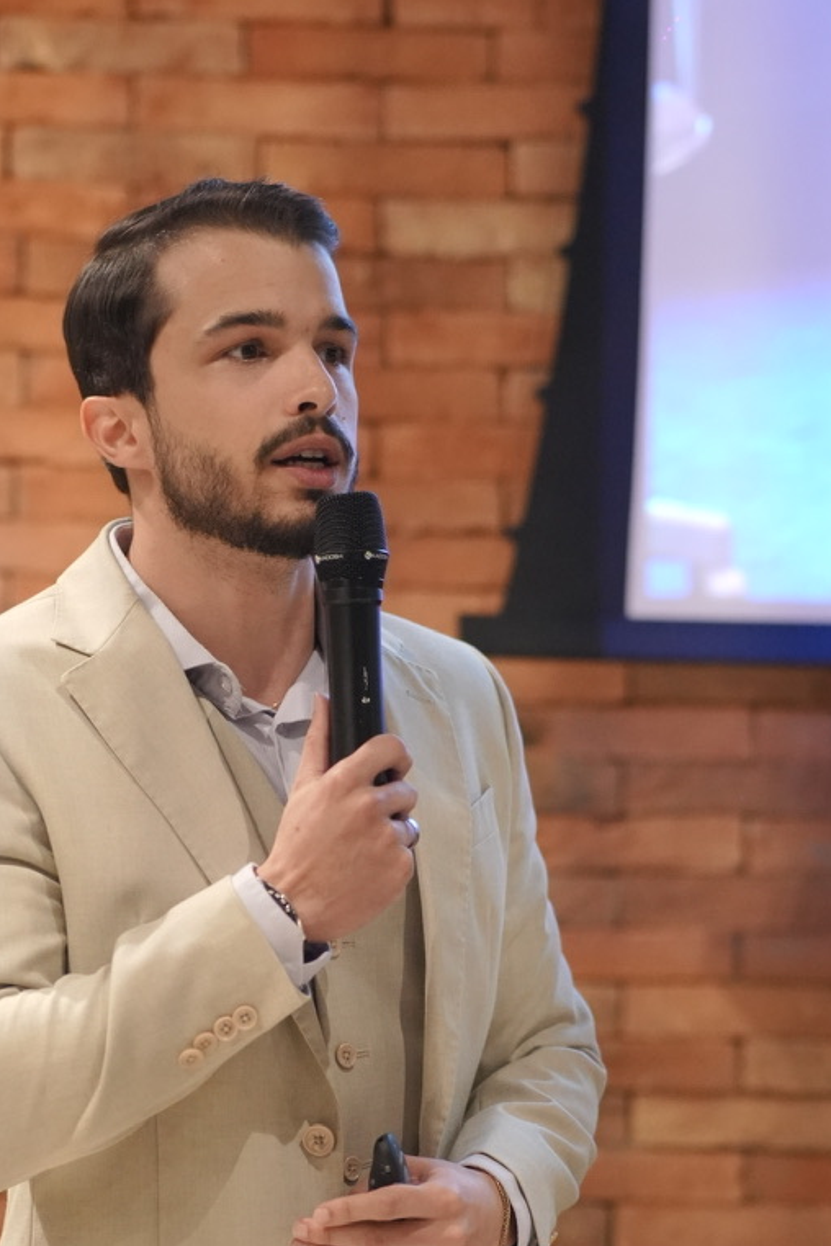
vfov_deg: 11.3
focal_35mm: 181
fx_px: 6267
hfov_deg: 7.6
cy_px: 881
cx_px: 342
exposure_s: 1/160
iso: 4000
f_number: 1.8
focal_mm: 85
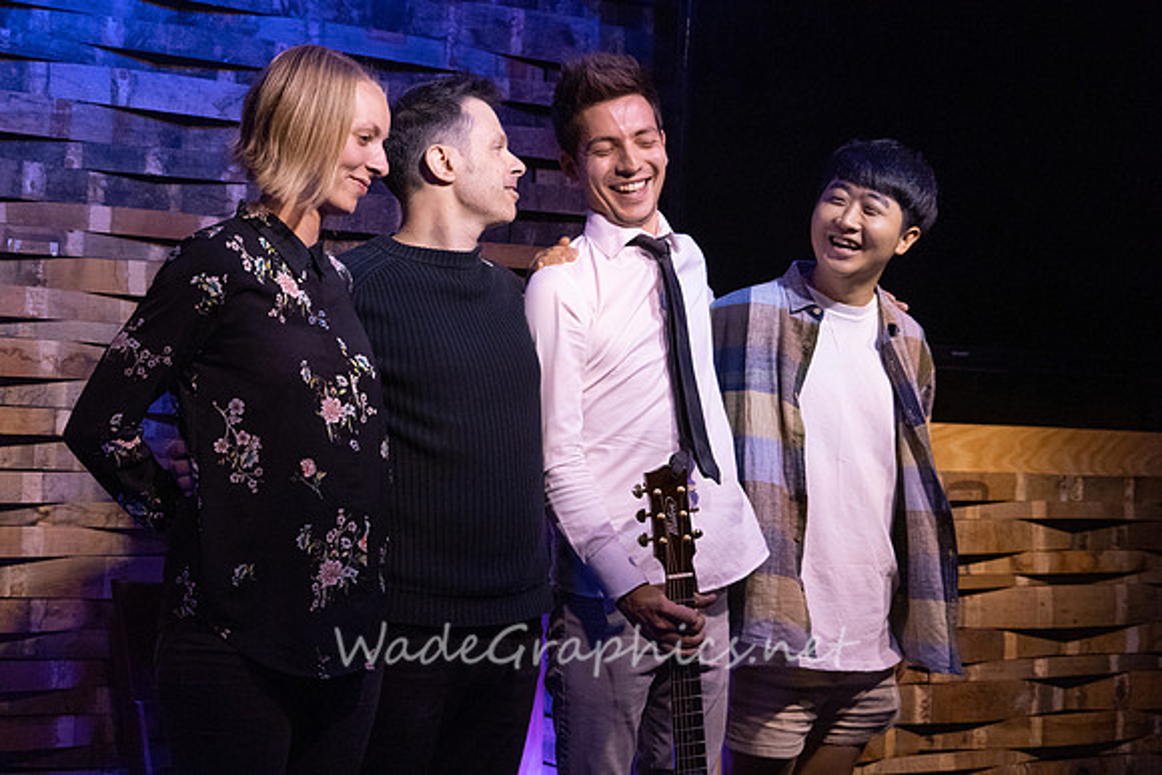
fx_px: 2034
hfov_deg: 31.9
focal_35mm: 63
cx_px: 581
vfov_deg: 21.6
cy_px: 388
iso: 6400
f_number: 6.3
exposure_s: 1/200
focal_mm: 63
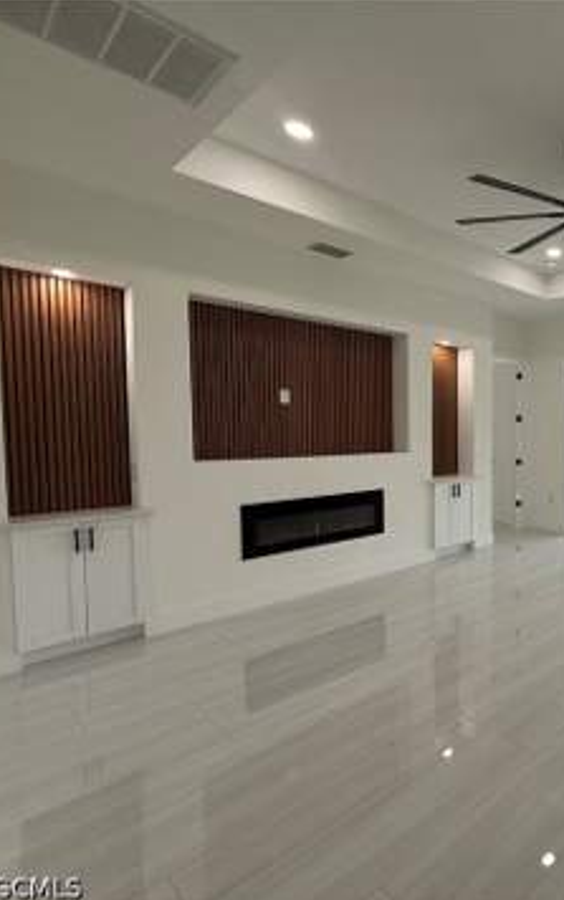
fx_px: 491
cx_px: 577
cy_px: 453
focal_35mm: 20
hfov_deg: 48.1
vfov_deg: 85.0
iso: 50
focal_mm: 2.22
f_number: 2.2
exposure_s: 1/120
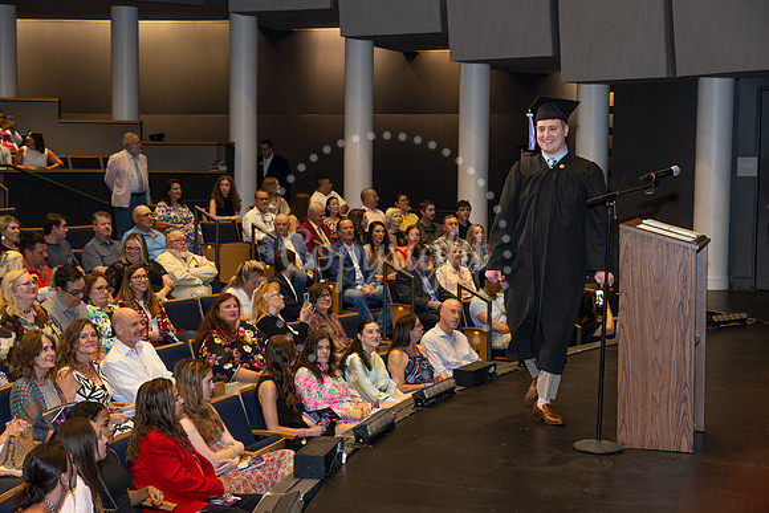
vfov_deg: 23.8
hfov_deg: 35.0
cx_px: 384
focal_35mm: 57
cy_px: 256
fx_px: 1218
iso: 1000
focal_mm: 57
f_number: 5
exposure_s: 1/80
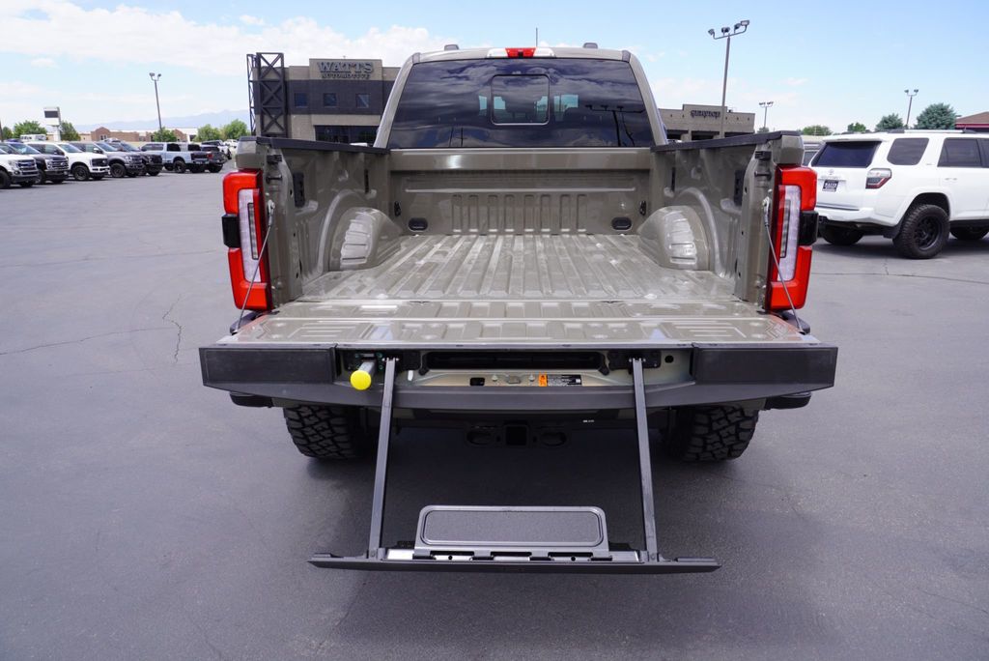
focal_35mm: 24
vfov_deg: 53.2
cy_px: 330
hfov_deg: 73.7
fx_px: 660
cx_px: 494
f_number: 9
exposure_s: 1/125
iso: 100
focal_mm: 16
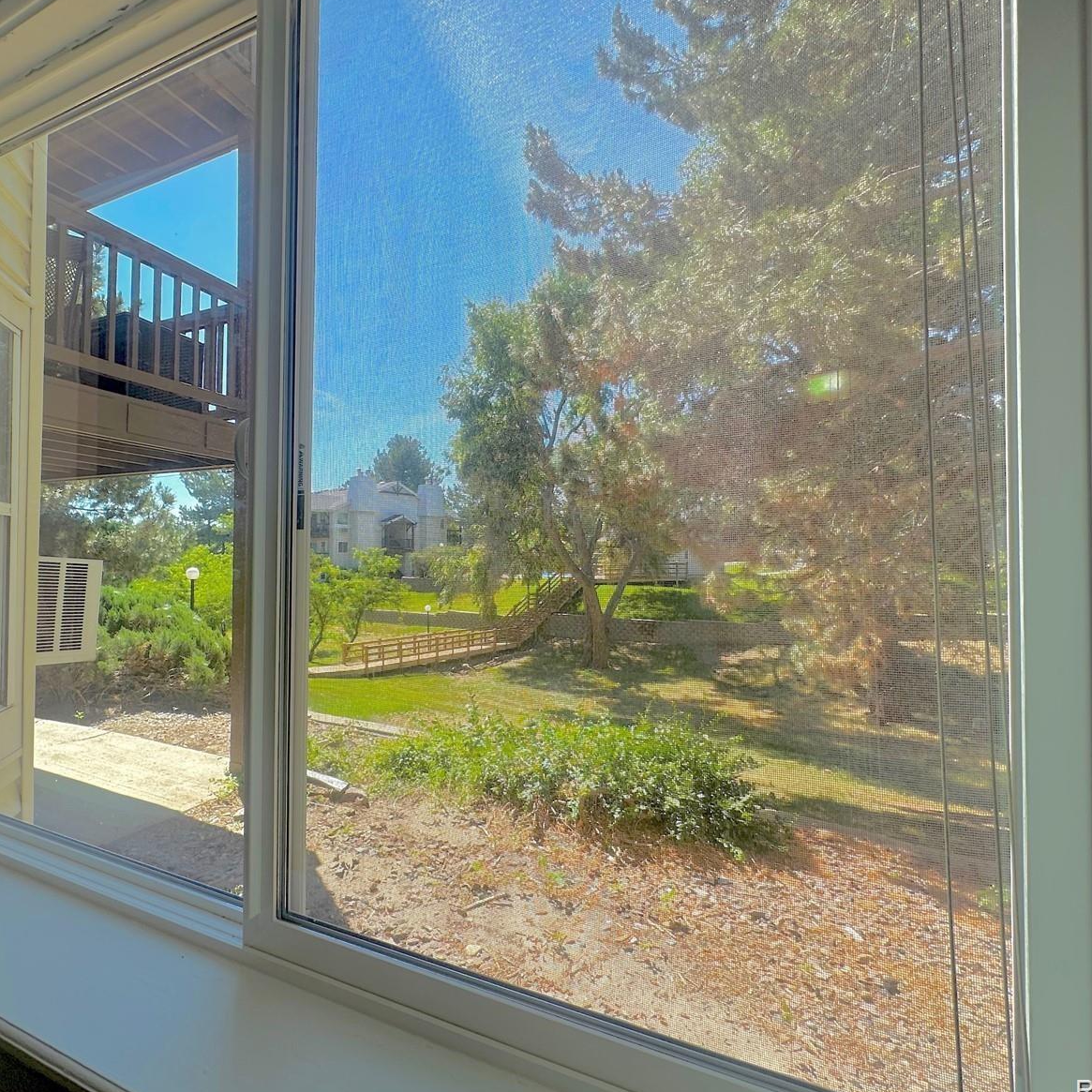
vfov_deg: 84.0
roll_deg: -0.2
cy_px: 547
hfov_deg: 83.6
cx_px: 478
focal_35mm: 17
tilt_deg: +2.1
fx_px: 607
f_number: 2.2
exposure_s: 1/364
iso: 40
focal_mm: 2.22
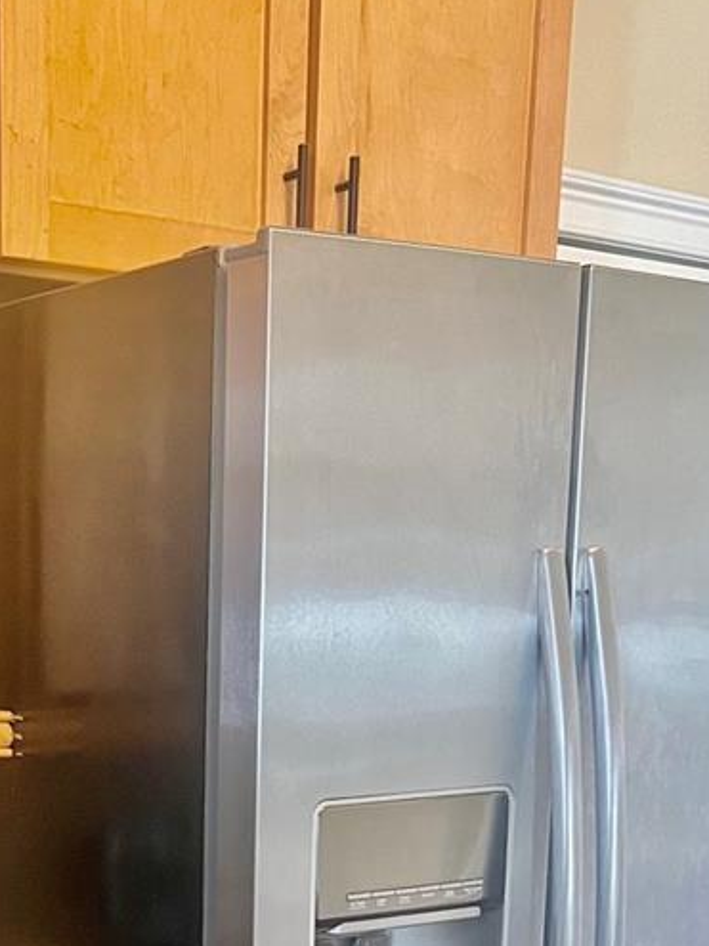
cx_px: 29
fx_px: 1721
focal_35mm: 63
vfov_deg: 28.6
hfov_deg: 22.5
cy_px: 971
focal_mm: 5.7
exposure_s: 1/40
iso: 400
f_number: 1.5
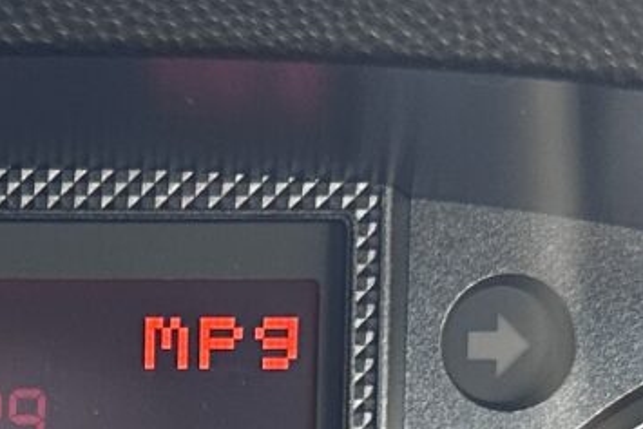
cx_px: -178
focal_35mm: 144
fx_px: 2573
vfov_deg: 9.1
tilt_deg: -30.4
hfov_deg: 13.7
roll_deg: -1.3
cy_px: 777
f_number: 1.78
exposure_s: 1/88
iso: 250
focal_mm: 6.86
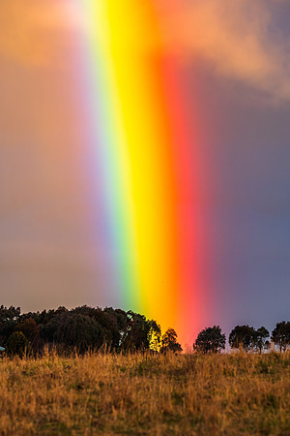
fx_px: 3021
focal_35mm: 250
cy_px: 218
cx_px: 145
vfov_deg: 8.2
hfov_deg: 5.5
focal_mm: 250
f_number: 9
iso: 400
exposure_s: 1/250
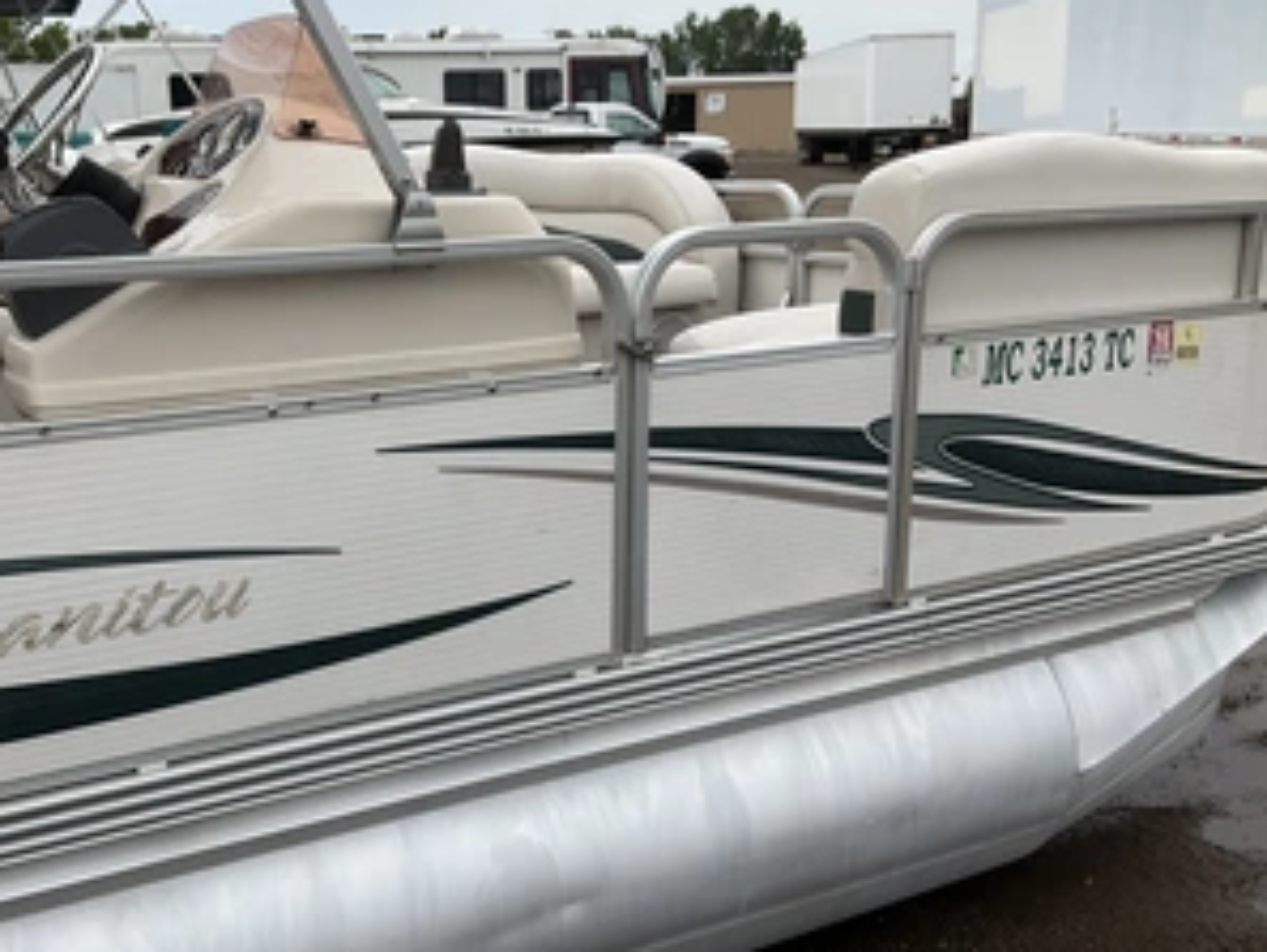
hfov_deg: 47.3
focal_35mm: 39
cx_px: 456
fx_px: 1428
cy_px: 461
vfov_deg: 36.8
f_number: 1.8
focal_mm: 3
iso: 25
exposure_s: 1/1015
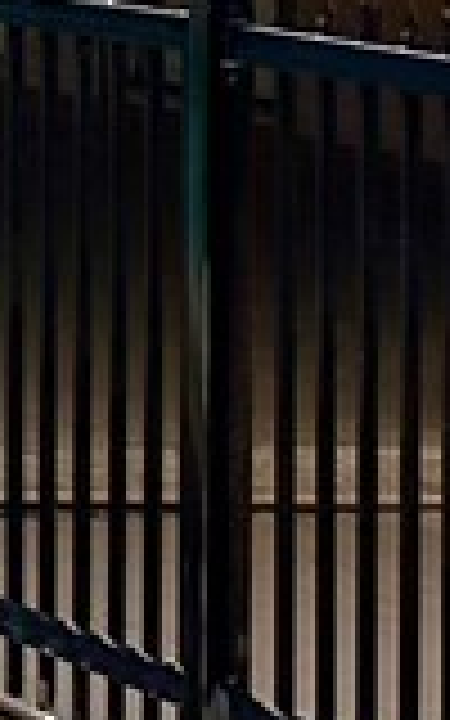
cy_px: -338
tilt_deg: -0.4
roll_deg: +0.5
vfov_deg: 8.1
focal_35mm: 255
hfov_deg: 3.6
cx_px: -3056
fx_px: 5004
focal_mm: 6.86
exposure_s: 1/7576
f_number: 1.78
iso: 80
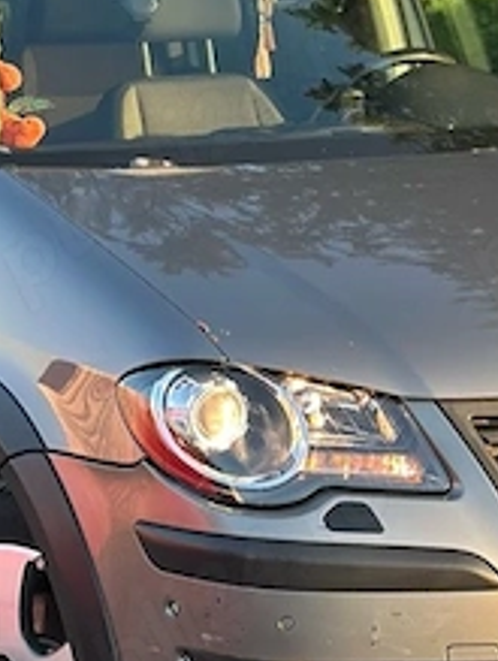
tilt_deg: -5.0
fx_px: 3347
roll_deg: +1.3
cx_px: 314
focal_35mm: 175
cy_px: 217
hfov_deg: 8.5
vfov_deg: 11.3
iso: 80
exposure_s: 1/406
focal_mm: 6.86
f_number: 1.78
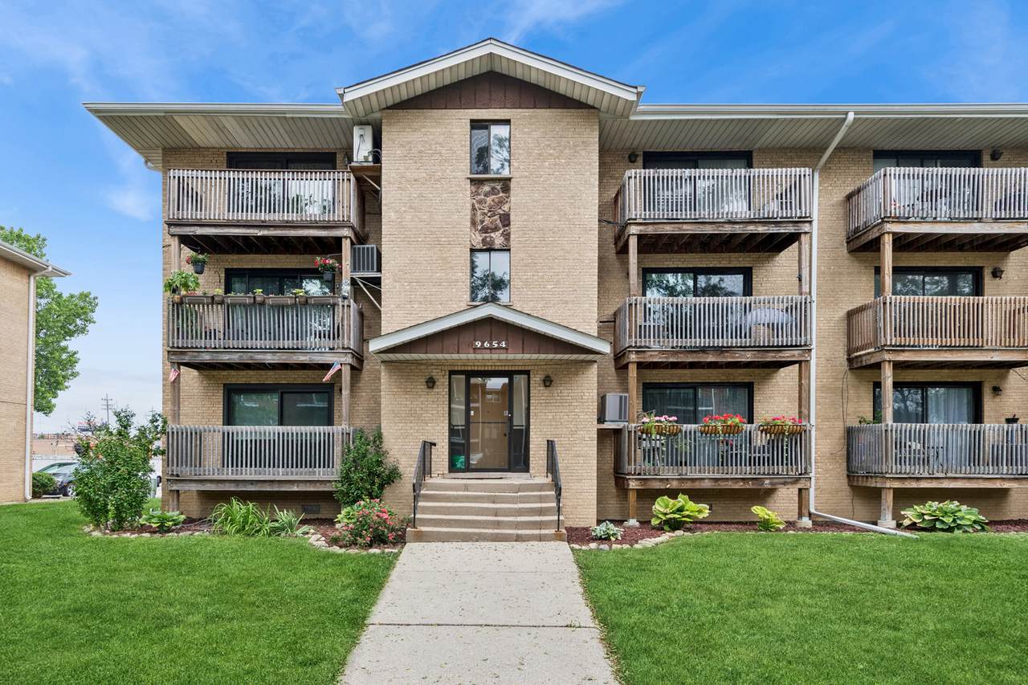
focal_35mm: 18
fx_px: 514
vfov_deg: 67.4
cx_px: 514
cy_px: 342
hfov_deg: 90.0
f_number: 8
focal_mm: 12
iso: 250
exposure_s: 1/400
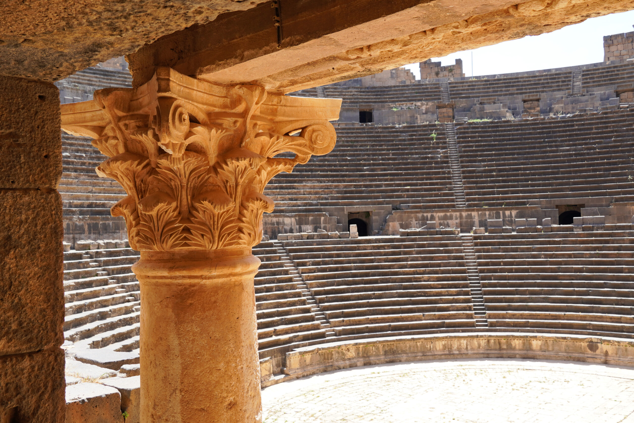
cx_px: 317
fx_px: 634
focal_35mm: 36
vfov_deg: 36.9
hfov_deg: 53.1
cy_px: 212
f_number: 6.3
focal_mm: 24
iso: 100
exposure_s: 1/160
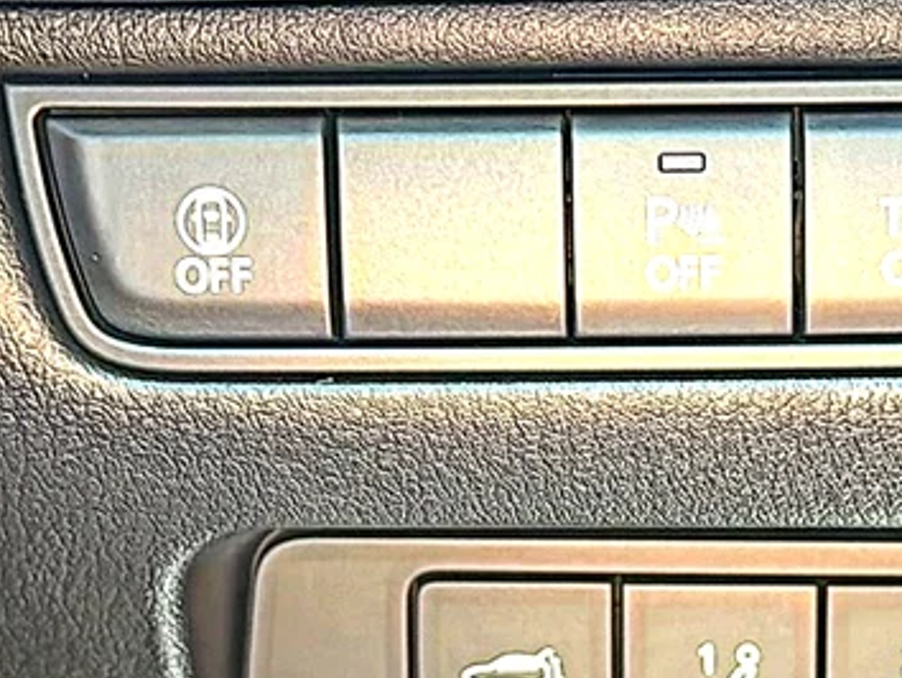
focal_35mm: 87
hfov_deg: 22.2
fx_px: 2269
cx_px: 701
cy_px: 389
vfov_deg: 17.0
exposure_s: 1/40
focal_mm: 6.86
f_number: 1.78
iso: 100
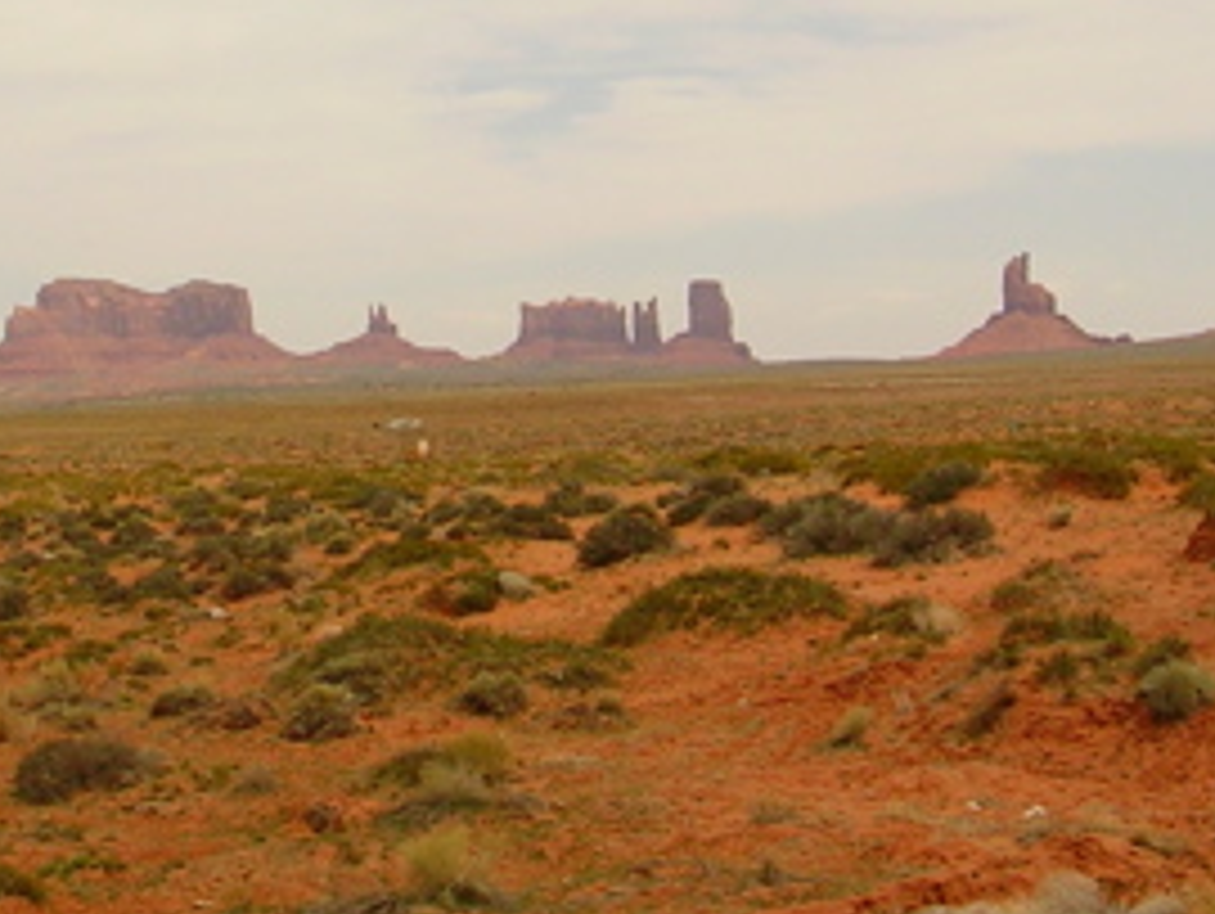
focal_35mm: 90
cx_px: 396
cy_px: 50
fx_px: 3162
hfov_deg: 21.7
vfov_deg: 16.2
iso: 50
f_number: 5.6
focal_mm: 5.8
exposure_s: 1/462
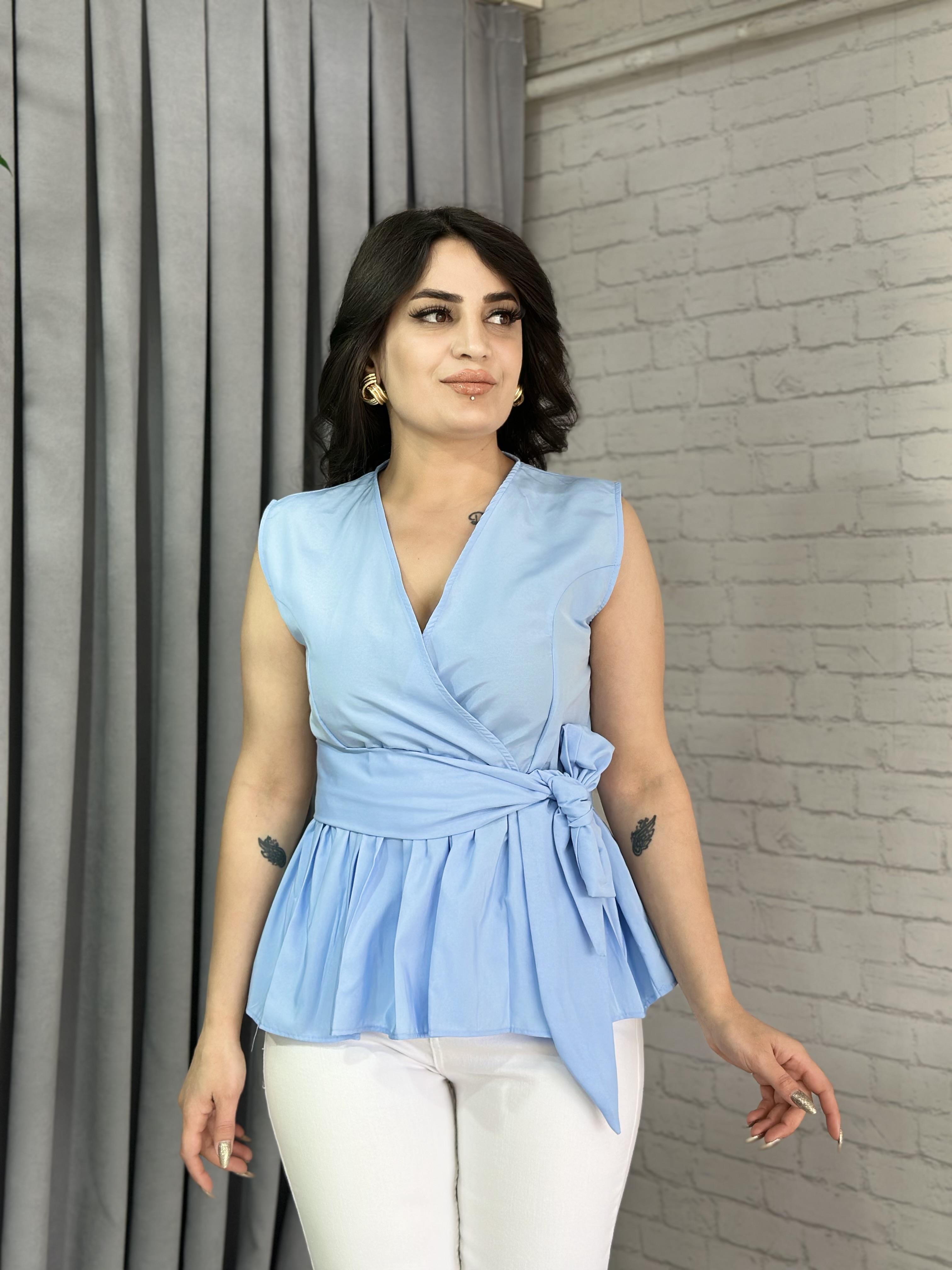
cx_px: 476
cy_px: 635
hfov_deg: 30.3
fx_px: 1760
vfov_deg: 39.7
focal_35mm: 48
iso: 80
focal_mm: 6.86
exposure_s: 1/180
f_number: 1.78
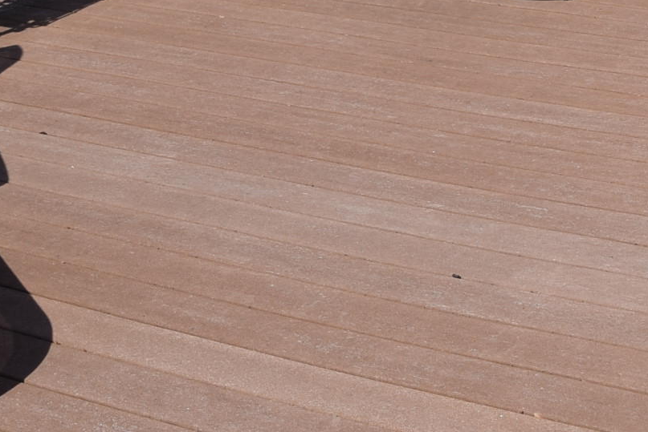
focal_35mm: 89
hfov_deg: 22.6
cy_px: -10
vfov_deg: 15.1
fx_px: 1603
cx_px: 491
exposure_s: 1/500
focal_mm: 16
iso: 200
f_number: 11
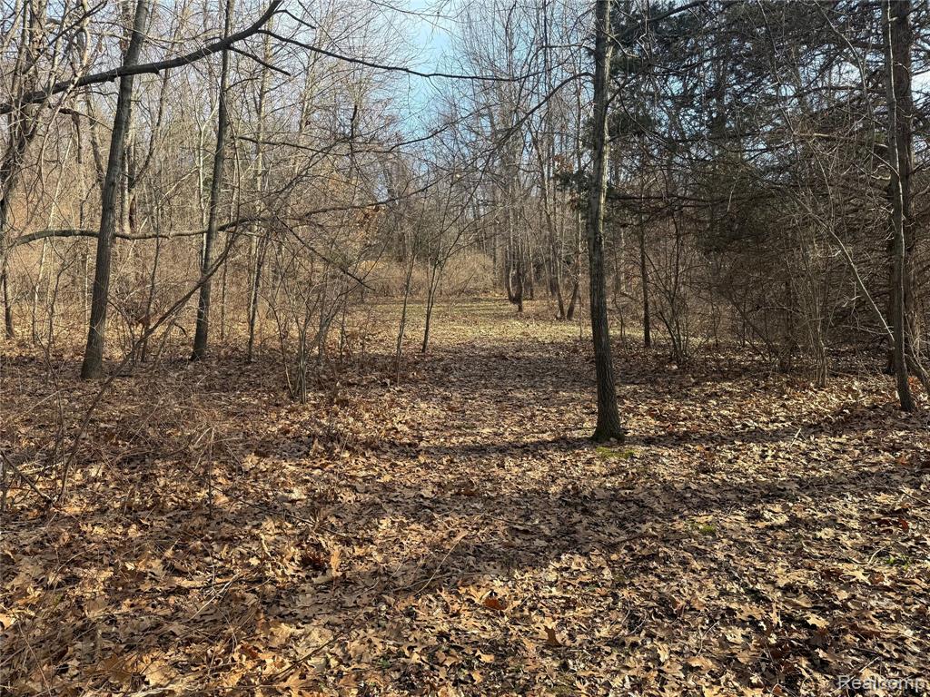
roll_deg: +1.5
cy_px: 348
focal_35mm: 24
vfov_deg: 56.8
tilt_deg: -5.1
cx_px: 465
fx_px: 645
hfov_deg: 71.6
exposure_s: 1/979
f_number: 1.78
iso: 100
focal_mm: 6.76
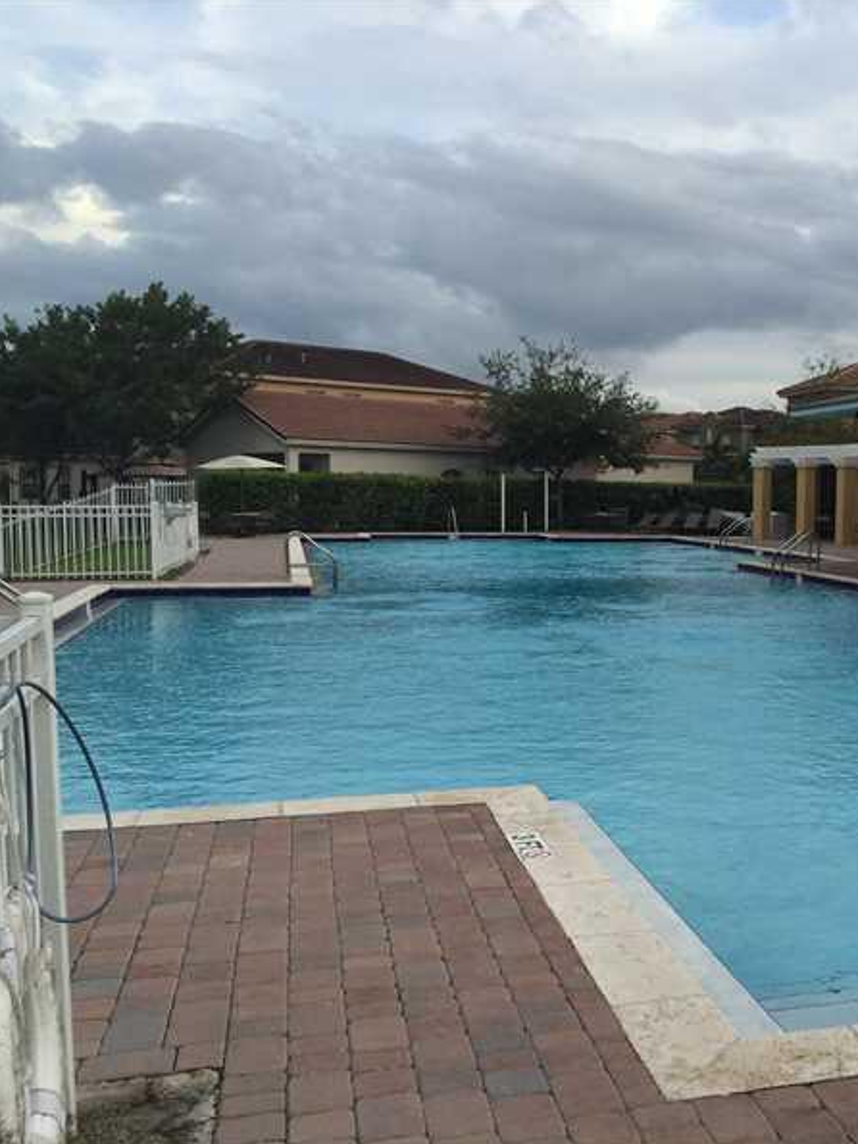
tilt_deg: -3.3
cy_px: 571
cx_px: 733
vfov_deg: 47.9
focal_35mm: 39
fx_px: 1289
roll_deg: -1.2
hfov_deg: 35.2
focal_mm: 4.15
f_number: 2.2
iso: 32
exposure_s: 1/395
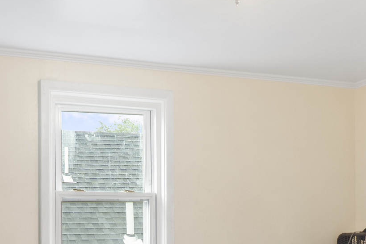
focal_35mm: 62
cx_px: 118
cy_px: 273
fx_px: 629
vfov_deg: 20.8
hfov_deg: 32.1
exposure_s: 1
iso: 100
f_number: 5
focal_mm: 11
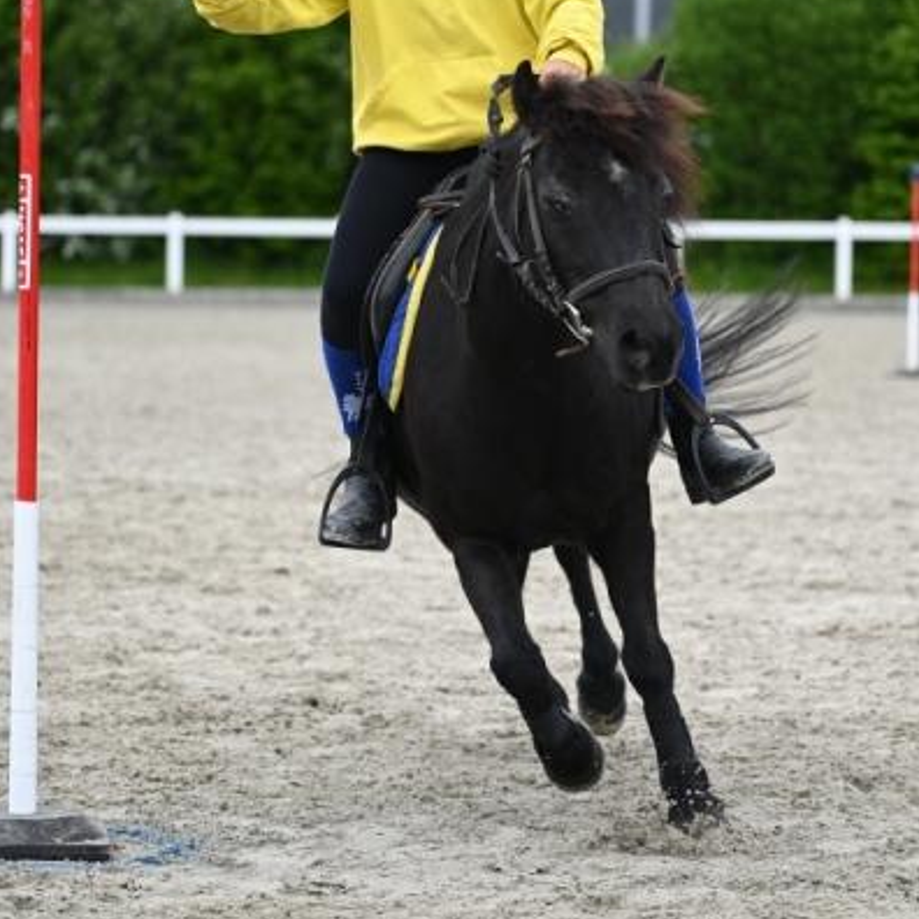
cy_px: 332
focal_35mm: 161
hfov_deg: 10.9
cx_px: 458
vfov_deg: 10.8
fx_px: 4836
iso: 400
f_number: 4.5
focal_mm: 125
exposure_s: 1/1250
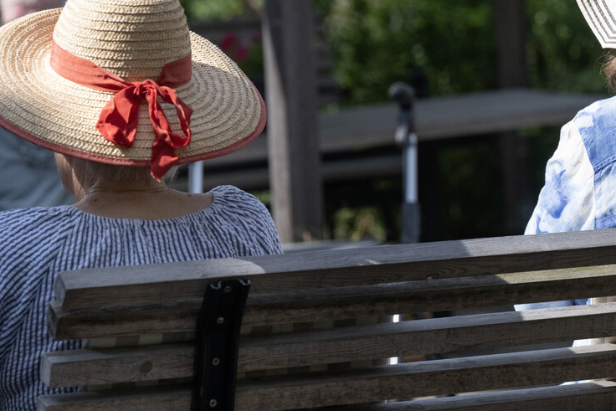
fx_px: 4278
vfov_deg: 5.5
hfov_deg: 8.2
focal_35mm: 250
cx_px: 593
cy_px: 170
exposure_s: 1/6400
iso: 1000
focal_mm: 115
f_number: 4.5
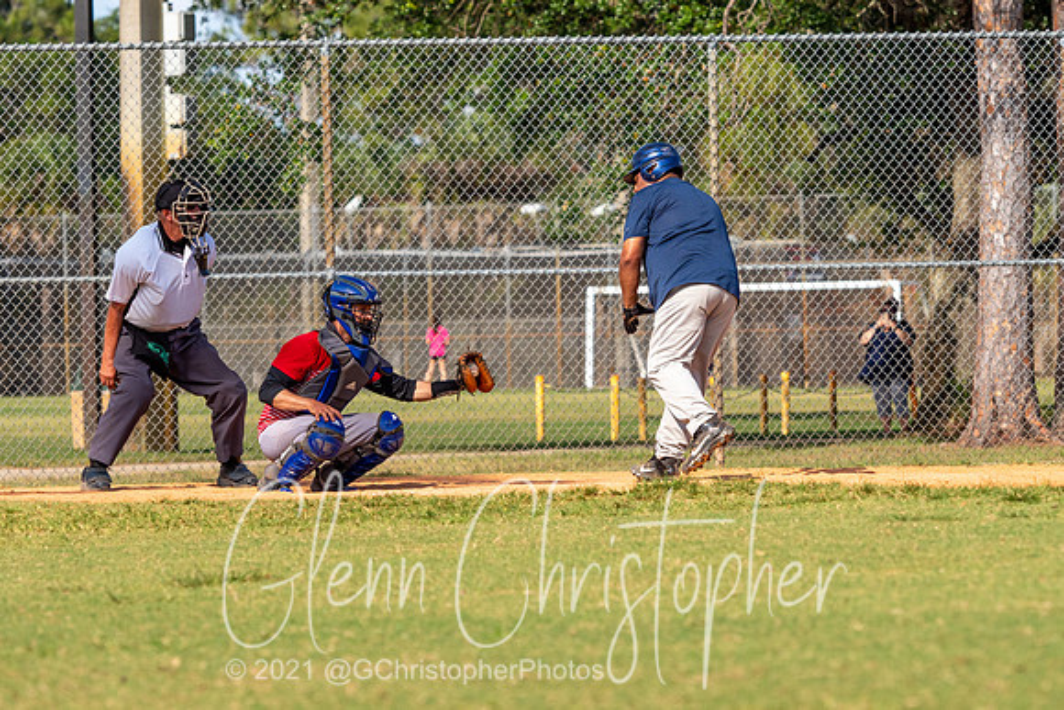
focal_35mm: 299
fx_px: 8844
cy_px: 295
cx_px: 612
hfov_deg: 6.9
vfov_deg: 4.6
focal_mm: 125
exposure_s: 1/2000
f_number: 4
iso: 200
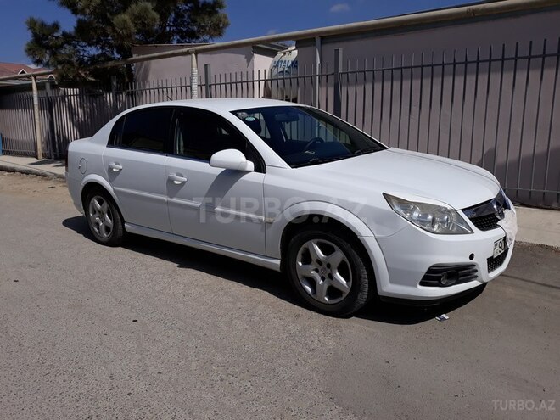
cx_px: 280
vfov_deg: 51.4
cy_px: 210
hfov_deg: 65.3
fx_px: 437
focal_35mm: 27
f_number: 1.7
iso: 40
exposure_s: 1/5236
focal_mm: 3.71
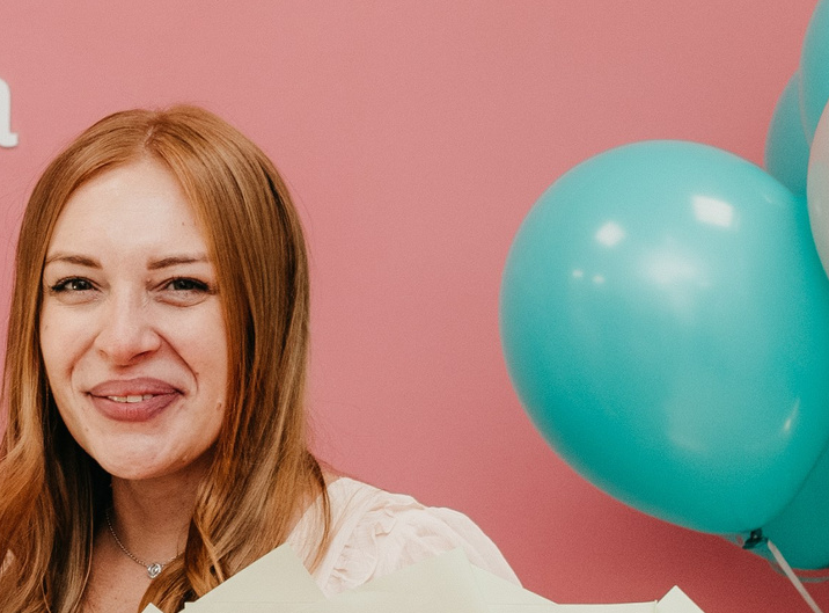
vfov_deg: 11.0
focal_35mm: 134
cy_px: 324
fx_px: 3192
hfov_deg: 14.2
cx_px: -252
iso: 640
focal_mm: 35
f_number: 4
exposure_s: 1/160
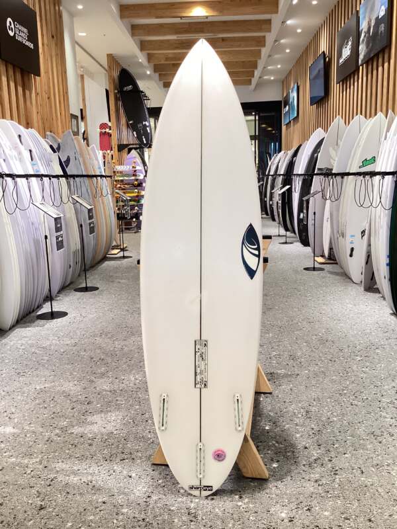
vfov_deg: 58.4
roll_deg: -0.9
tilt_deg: -10.2
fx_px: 474
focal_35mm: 31
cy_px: 264
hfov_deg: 45.4
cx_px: 198
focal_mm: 3.3
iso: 125
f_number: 2.4
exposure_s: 1/60
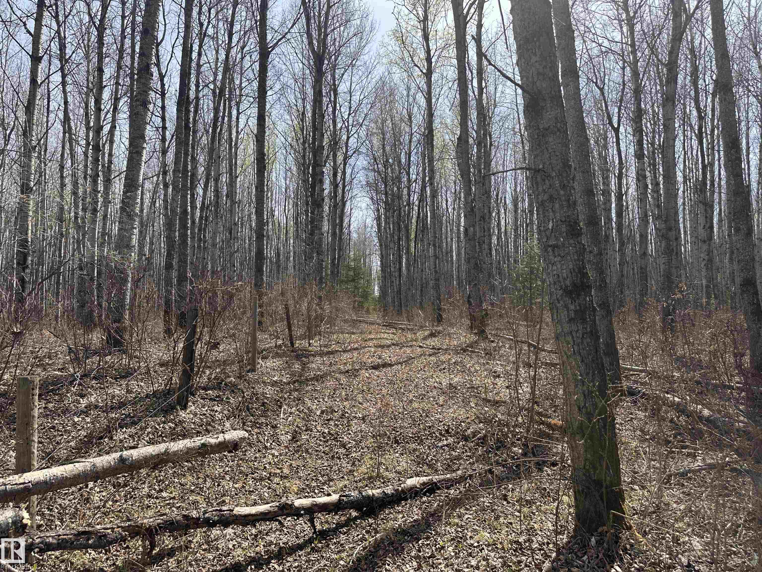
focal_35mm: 24
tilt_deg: +3.1
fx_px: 528
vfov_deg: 56.8
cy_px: 286
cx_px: 381
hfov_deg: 71.6
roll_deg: +1.6
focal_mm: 6.86
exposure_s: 1/2203
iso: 80
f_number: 1.78
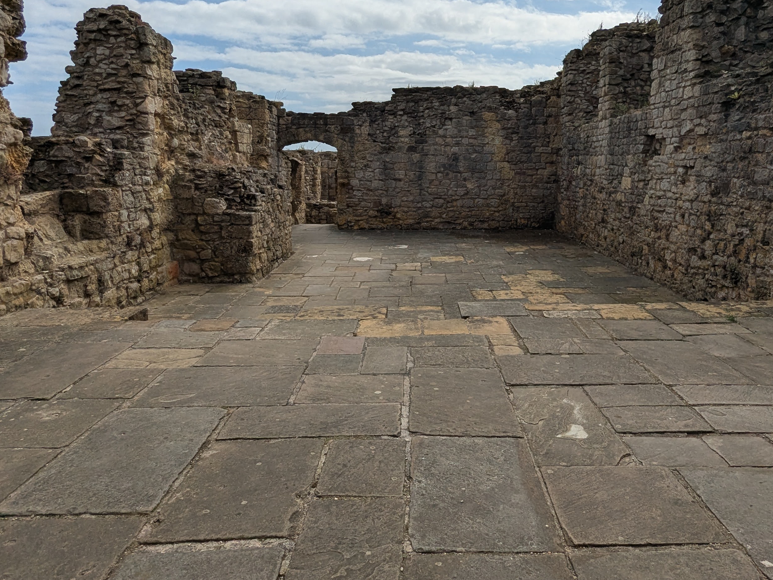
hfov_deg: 67.0
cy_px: 234
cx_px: 435
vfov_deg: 52.7
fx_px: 581
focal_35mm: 26
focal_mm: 2.35
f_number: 2.2
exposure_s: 1/4049
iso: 50
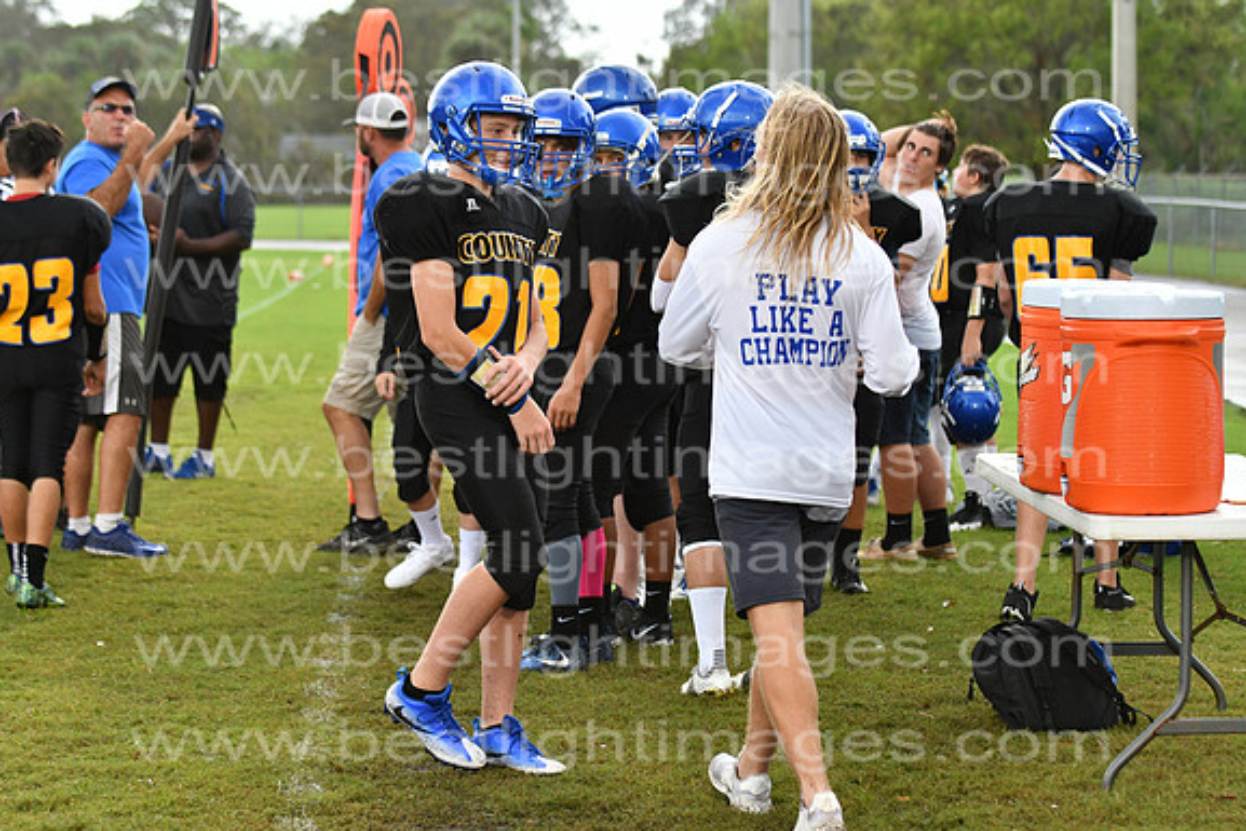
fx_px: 7304
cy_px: 416
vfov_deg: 6.5
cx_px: 622
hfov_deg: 9.8
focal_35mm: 211
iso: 1000
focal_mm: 140
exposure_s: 1/1000
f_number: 3.5
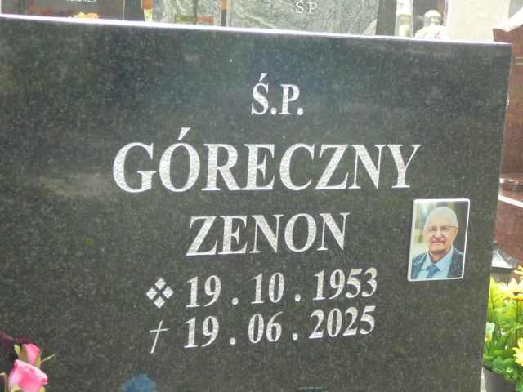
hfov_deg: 25.3
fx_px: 1163
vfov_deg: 19.1
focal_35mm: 77
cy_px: 196
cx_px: 262
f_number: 3.7
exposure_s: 1/30
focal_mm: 11.5
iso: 125
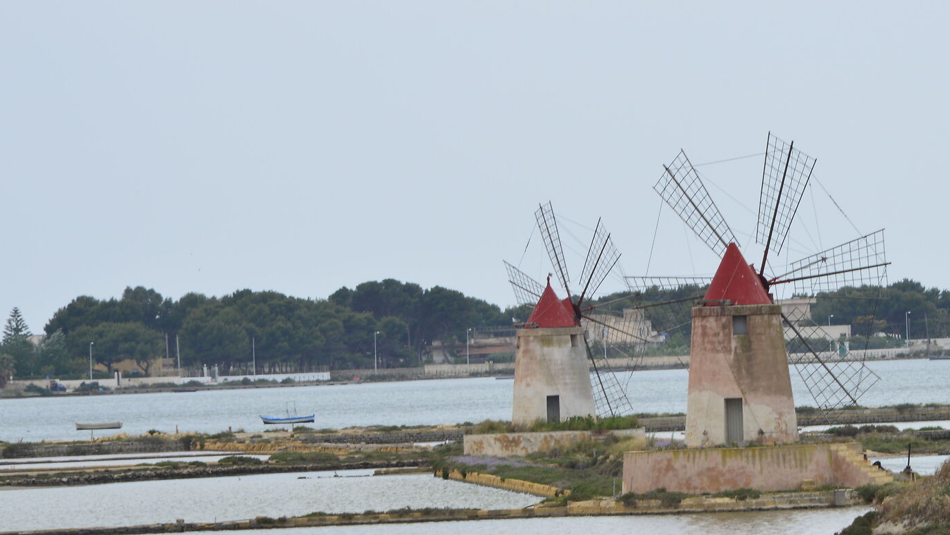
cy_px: 389
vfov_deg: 2.2
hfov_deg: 4.0
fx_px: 13731
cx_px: 695
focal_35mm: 545
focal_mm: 300
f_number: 16
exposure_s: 1/80
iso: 200
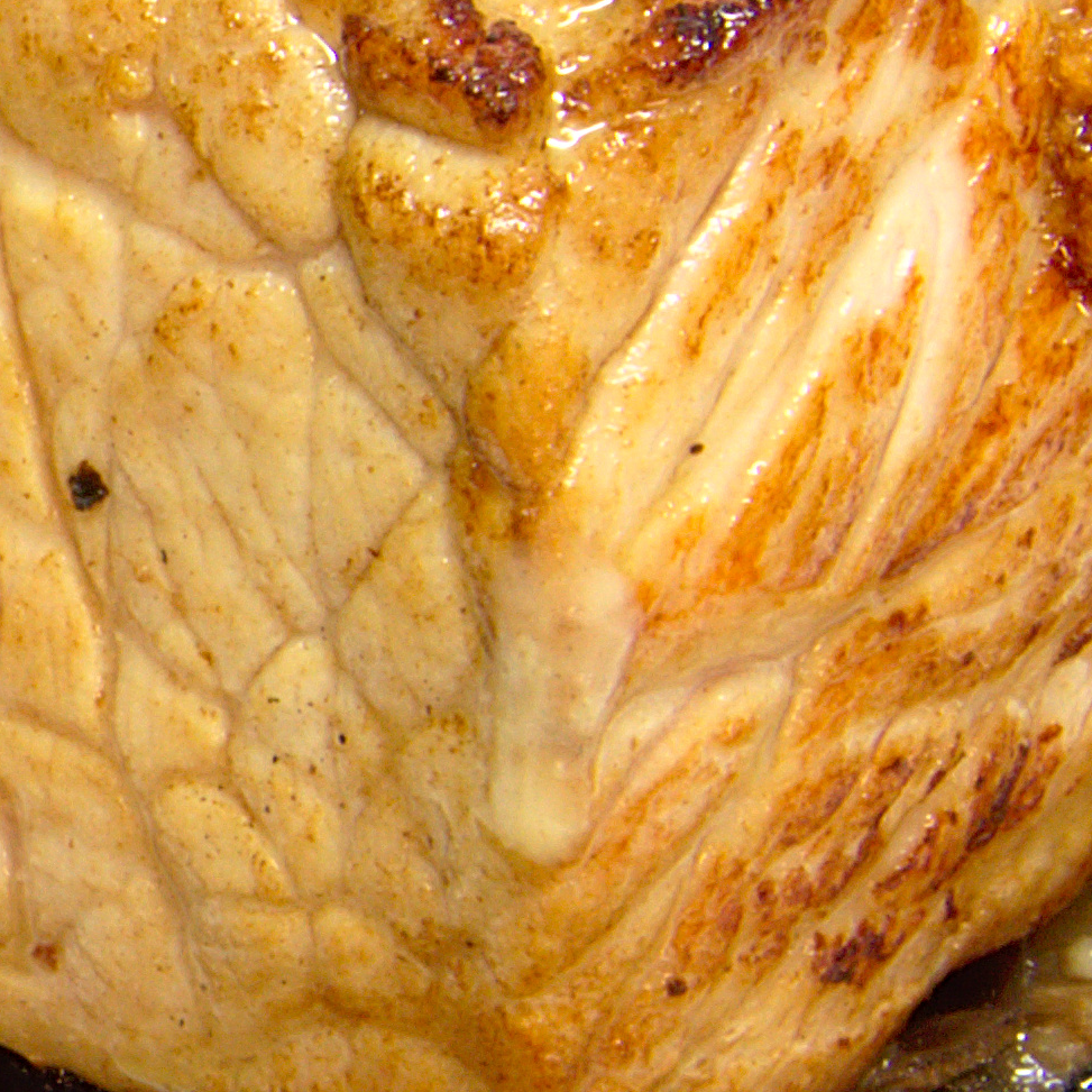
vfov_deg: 4.6
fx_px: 13527
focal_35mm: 379
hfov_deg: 4.6
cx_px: -984
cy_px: 715
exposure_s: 1.6
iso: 200
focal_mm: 48
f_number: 22
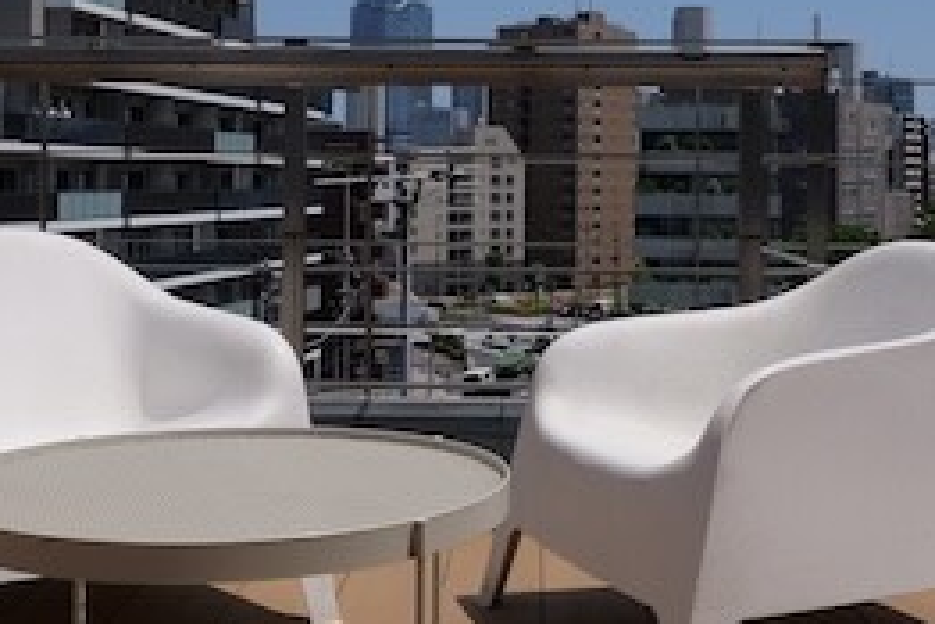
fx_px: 1403
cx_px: 525
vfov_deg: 24.8
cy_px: 143
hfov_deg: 36.8
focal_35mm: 54
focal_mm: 18
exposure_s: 1/74.6
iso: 100
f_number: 22
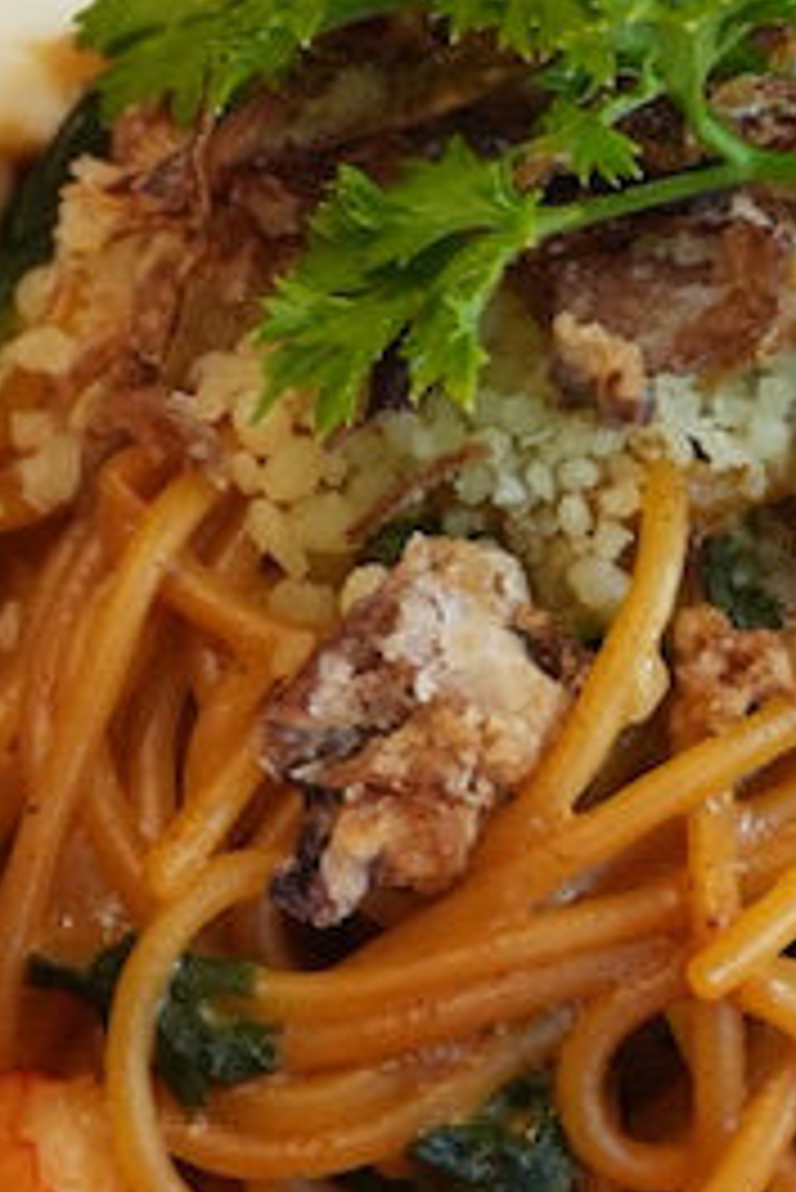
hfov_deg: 5.6
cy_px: 207
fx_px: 8148
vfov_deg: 8.3
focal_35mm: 246
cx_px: 789
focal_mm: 34
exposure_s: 1/125
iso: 800
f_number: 5.6
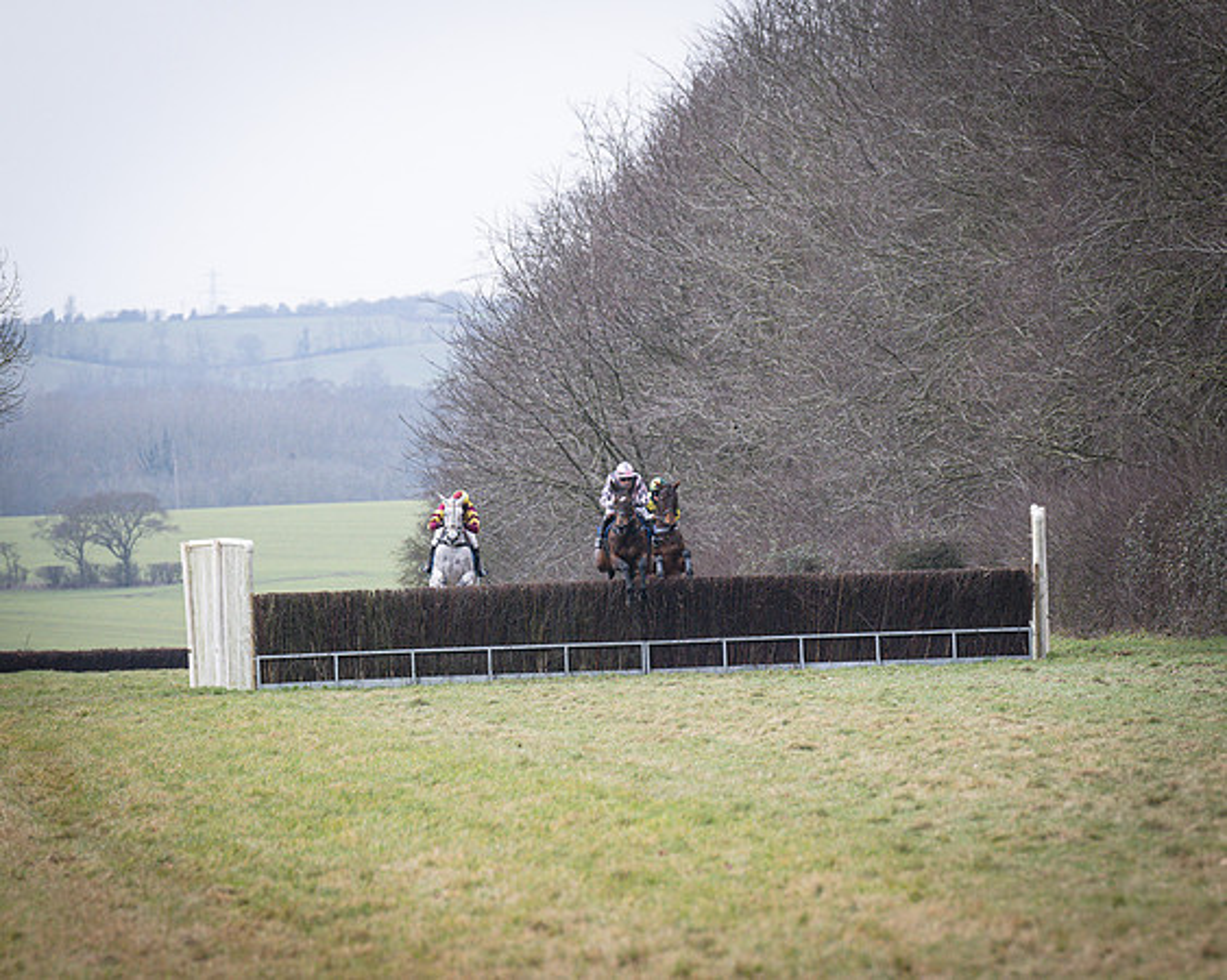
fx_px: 12270
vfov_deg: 4.6
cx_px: 614
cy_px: 490
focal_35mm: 338
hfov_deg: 5.7
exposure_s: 1/1000
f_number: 5
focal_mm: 200
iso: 400
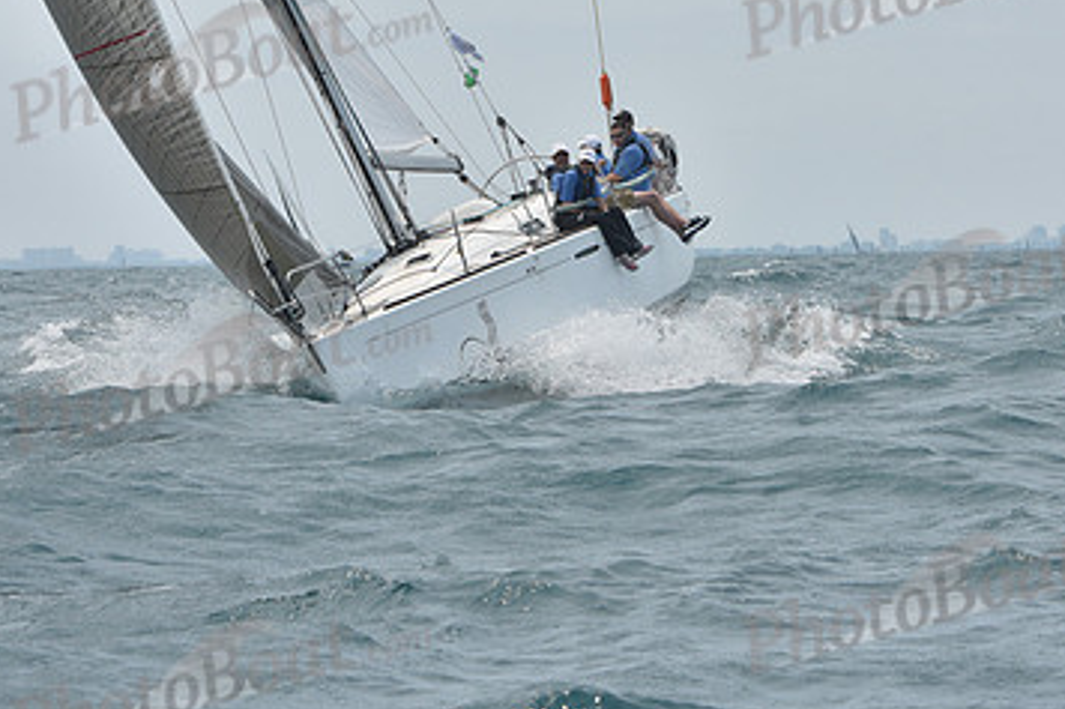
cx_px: 589
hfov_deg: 12.6
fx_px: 4820
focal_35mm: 163
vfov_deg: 8.4
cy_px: 178
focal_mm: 100
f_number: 11
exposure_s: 1/800
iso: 250
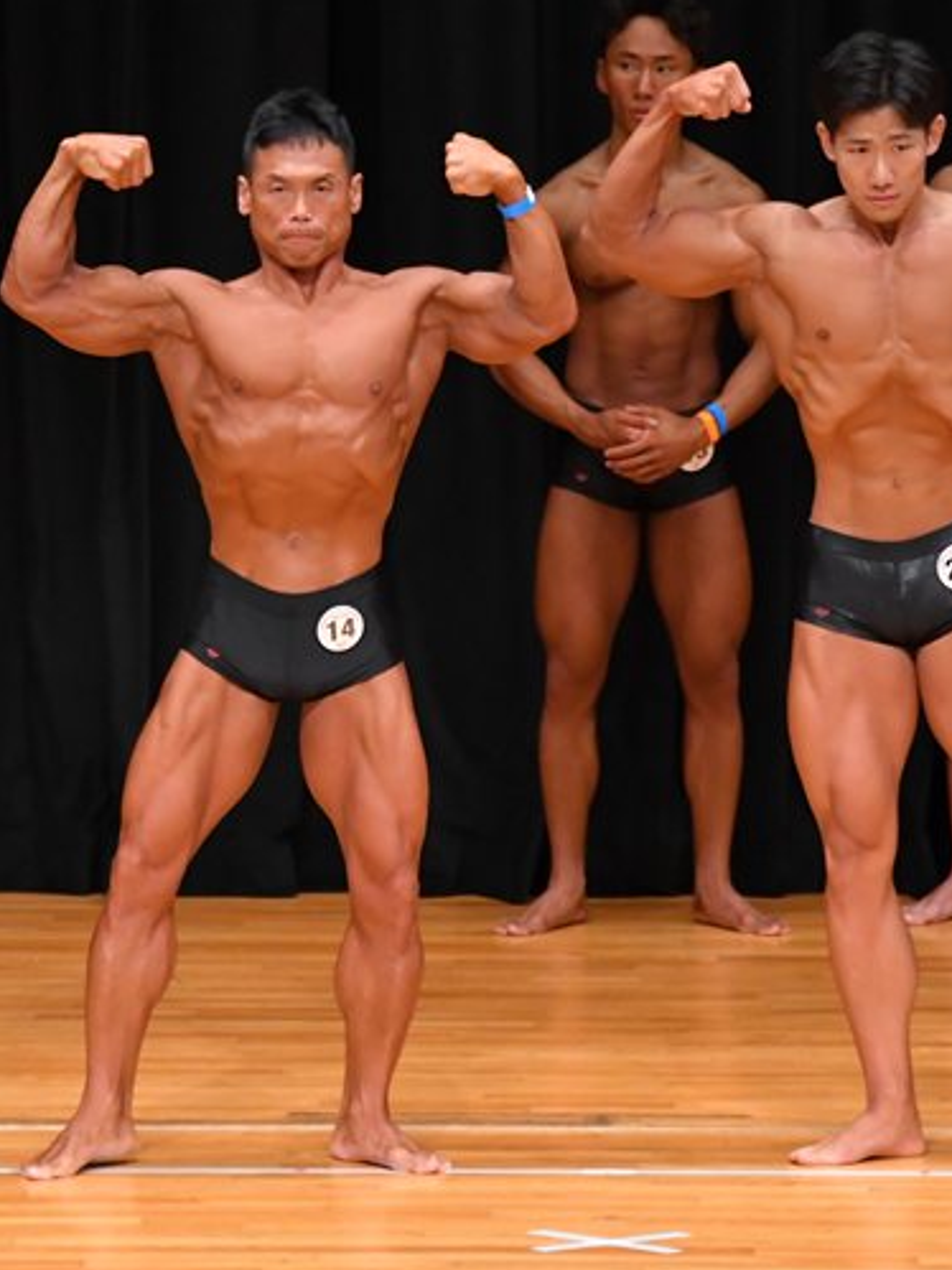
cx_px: 373
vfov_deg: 4.9
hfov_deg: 3.7
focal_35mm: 403
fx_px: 14784
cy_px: 646
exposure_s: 1/400
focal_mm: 180
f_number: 5.6
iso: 4000
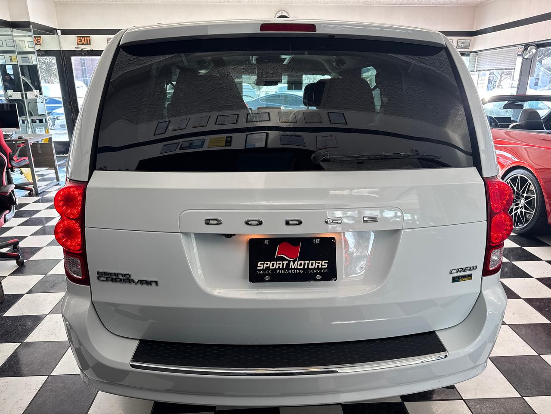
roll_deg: -0.2
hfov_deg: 71.6
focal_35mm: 24
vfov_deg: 56.8
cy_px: 207
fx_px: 382
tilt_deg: -17.1
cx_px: 276
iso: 50
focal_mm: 6.76
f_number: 1.78
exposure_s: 1/120
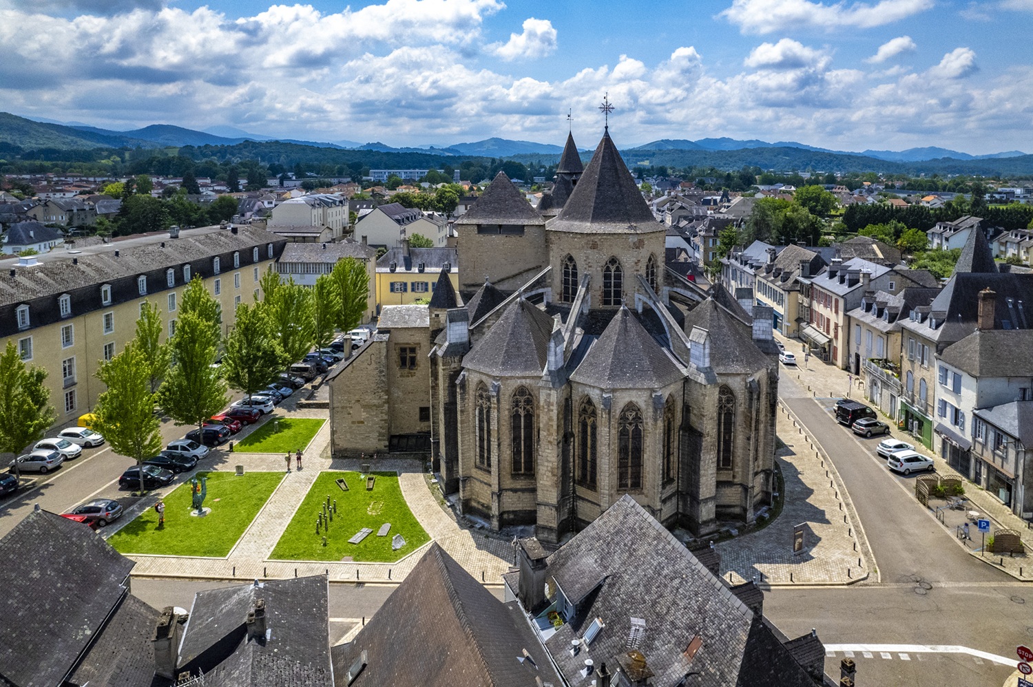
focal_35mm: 22
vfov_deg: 57.2
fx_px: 631
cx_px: 516
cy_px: 344
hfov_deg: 78.6
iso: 800
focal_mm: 8.38
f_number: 2.8
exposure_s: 1/400
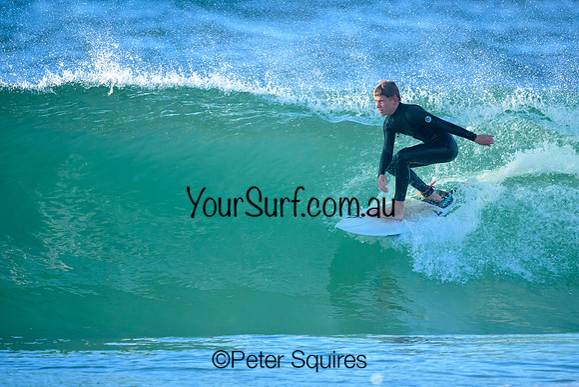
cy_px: 200
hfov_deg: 1.9
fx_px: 17048
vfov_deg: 1.3
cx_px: 314
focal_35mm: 1060
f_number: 6.3
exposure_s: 1/2000
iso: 1400
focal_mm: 800
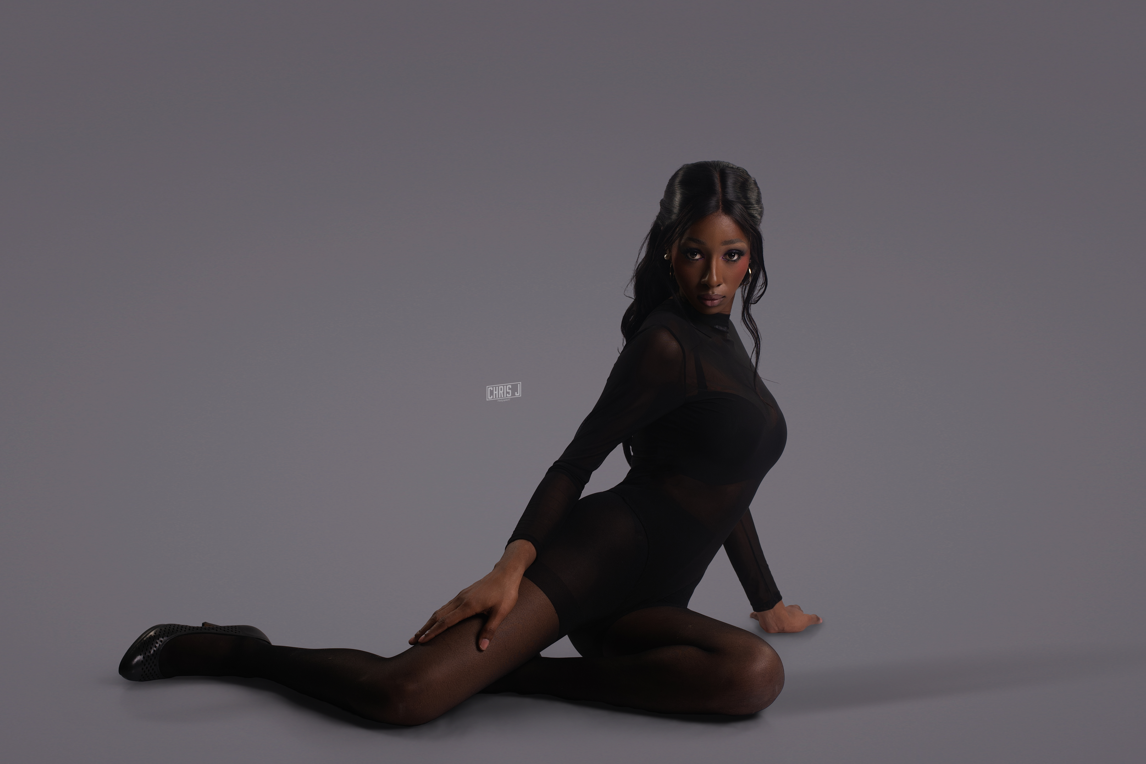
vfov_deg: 27.0
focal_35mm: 50
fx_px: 1592
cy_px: 382
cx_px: 573
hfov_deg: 39.6
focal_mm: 50
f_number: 6.3
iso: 100
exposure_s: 1/200
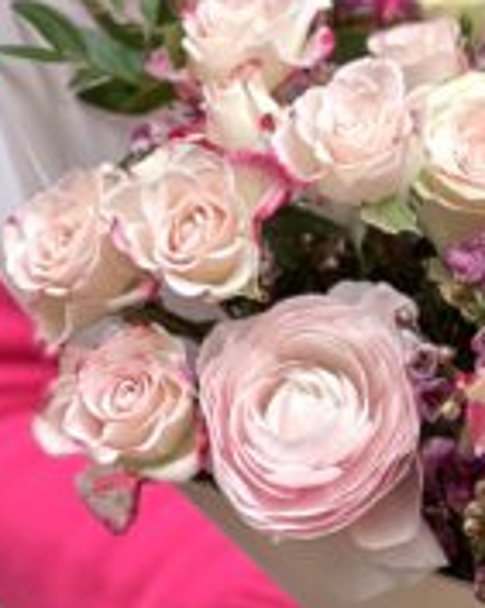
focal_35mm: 227
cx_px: 581
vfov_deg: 8.5
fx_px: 4084
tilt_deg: -13.6
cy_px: 242
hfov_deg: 6.8
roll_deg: +0.1
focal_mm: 9
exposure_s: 1/121
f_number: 2.8
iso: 64
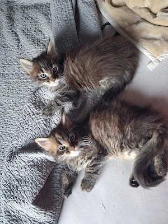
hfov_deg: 51.4
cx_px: 84
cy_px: 112
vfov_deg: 65.3
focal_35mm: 27
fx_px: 175
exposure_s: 1/30
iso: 400
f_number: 1.8
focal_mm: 4
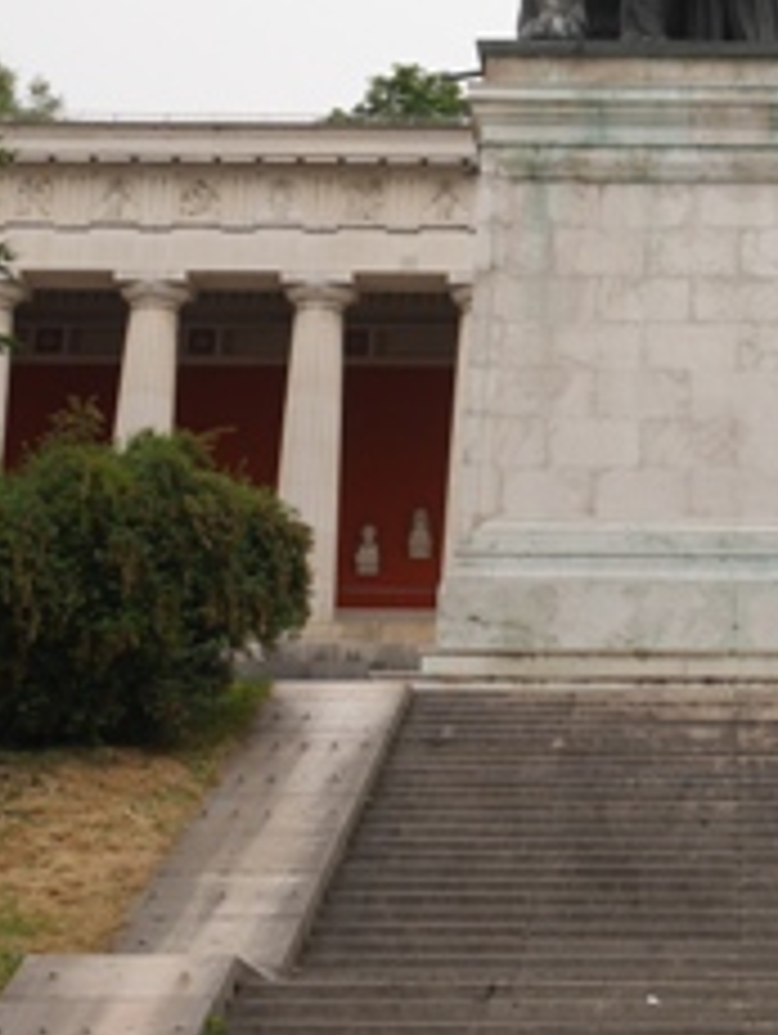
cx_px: 753
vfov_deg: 19.1
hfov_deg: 14.6
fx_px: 2991
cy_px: 7
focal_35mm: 100
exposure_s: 1/125
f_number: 6.3
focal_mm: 25
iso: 200
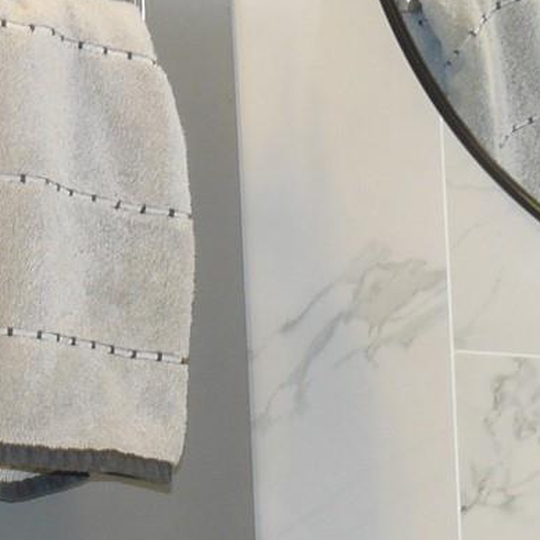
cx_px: 12
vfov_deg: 13.3
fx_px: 2312
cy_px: 293
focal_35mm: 131
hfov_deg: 13.2
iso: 100
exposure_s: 1/30
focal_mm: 6
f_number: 2.8
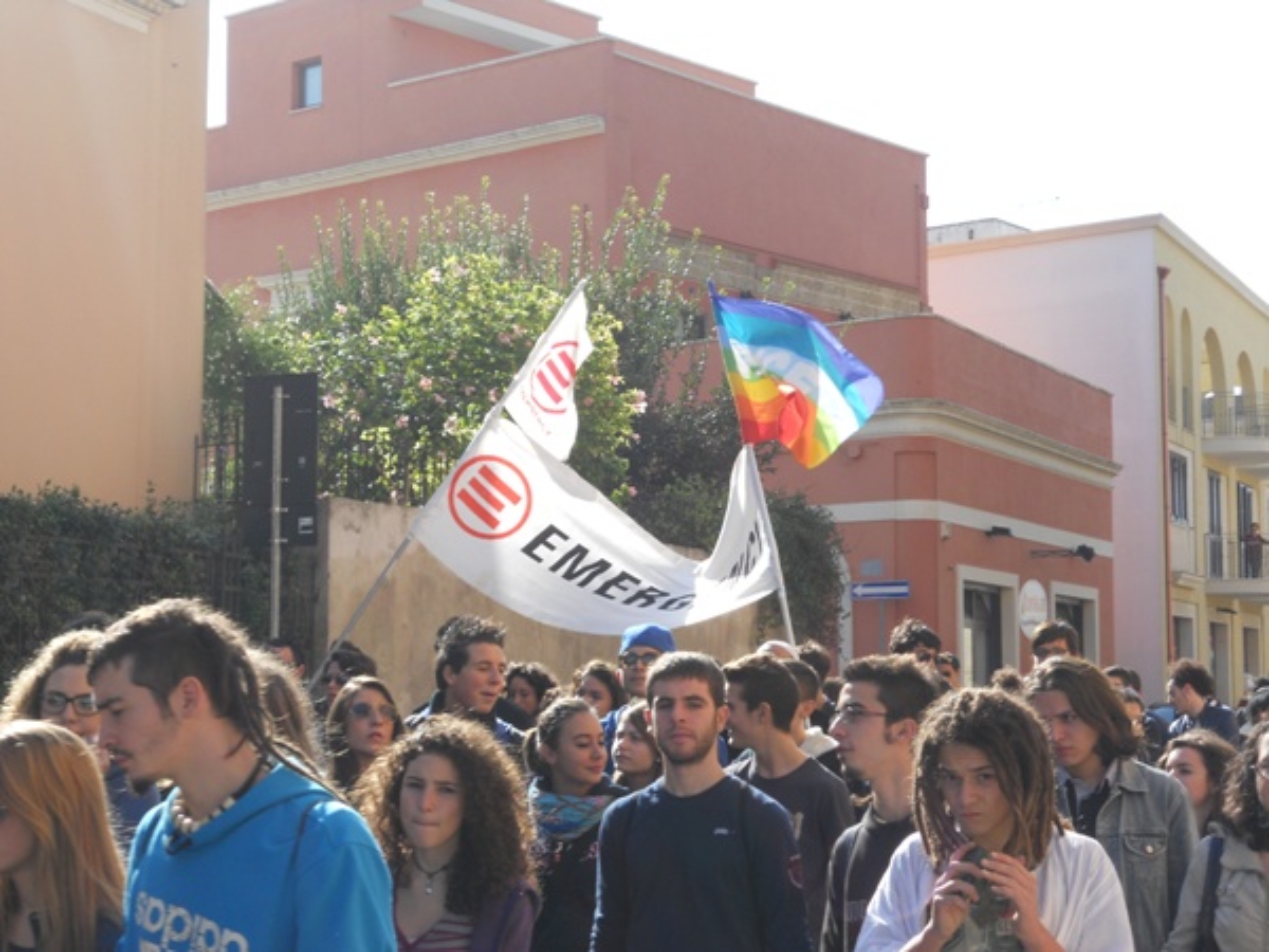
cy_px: 476
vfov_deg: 22.6
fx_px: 2383
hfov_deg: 29.8
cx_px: 634
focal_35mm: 65
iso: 80
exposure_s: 1/200
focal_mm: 11.7
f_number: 5.3
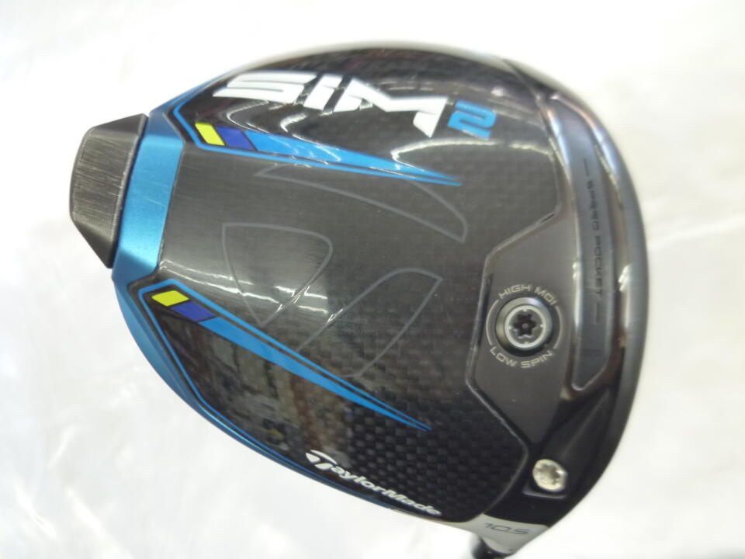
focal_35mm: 25
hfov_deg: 69.4
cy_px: 280
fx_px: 538
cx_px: 372
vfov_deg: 54.9
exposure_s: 1/30
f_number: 2.8
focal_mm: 4.5
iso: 250
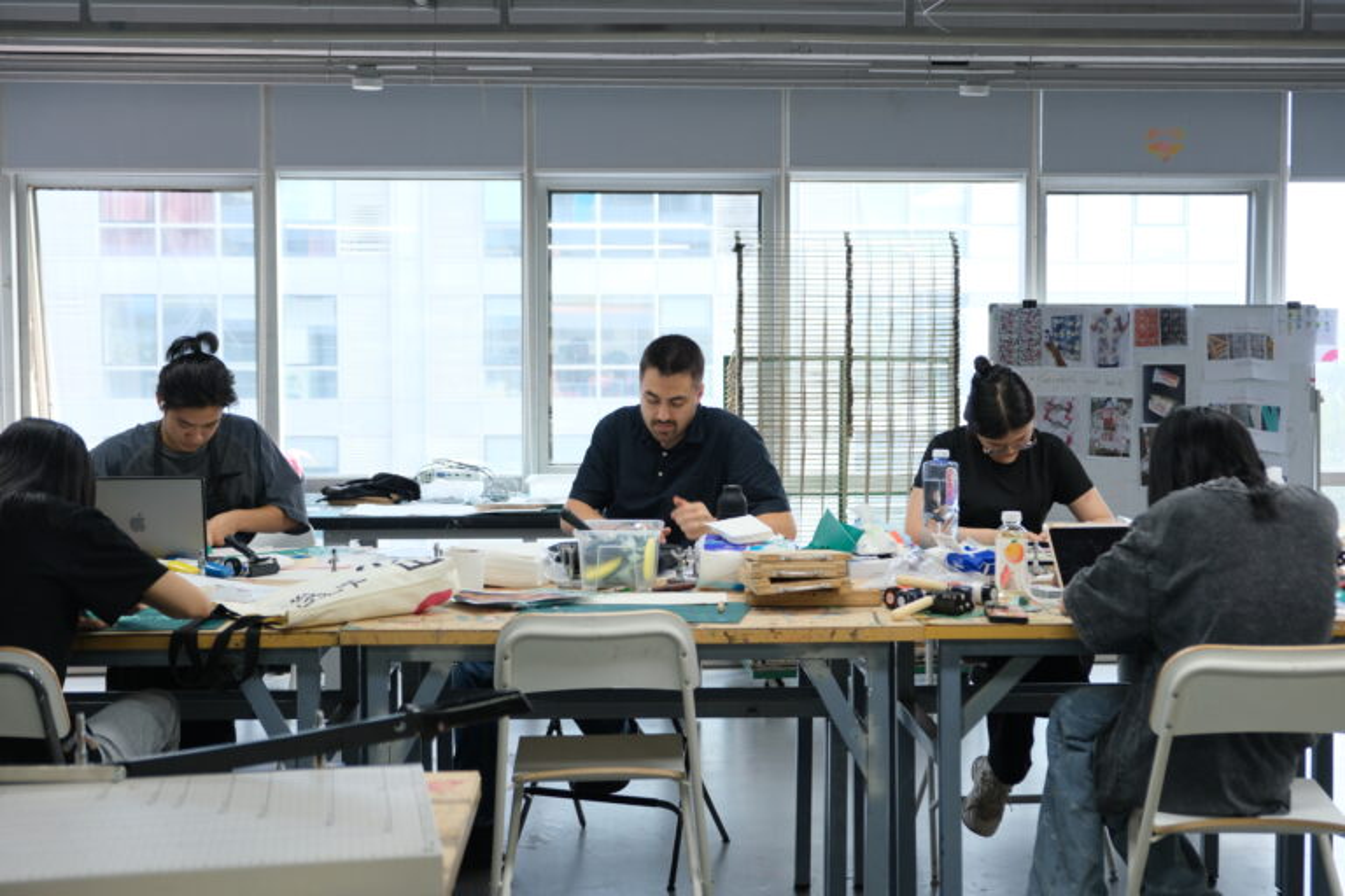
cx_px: 672
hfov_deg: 43.6
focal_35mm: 45
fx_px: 1681
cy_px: 448
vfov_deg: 29.9
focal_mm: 30.2
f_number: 3.6
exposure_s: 1/45
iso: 320
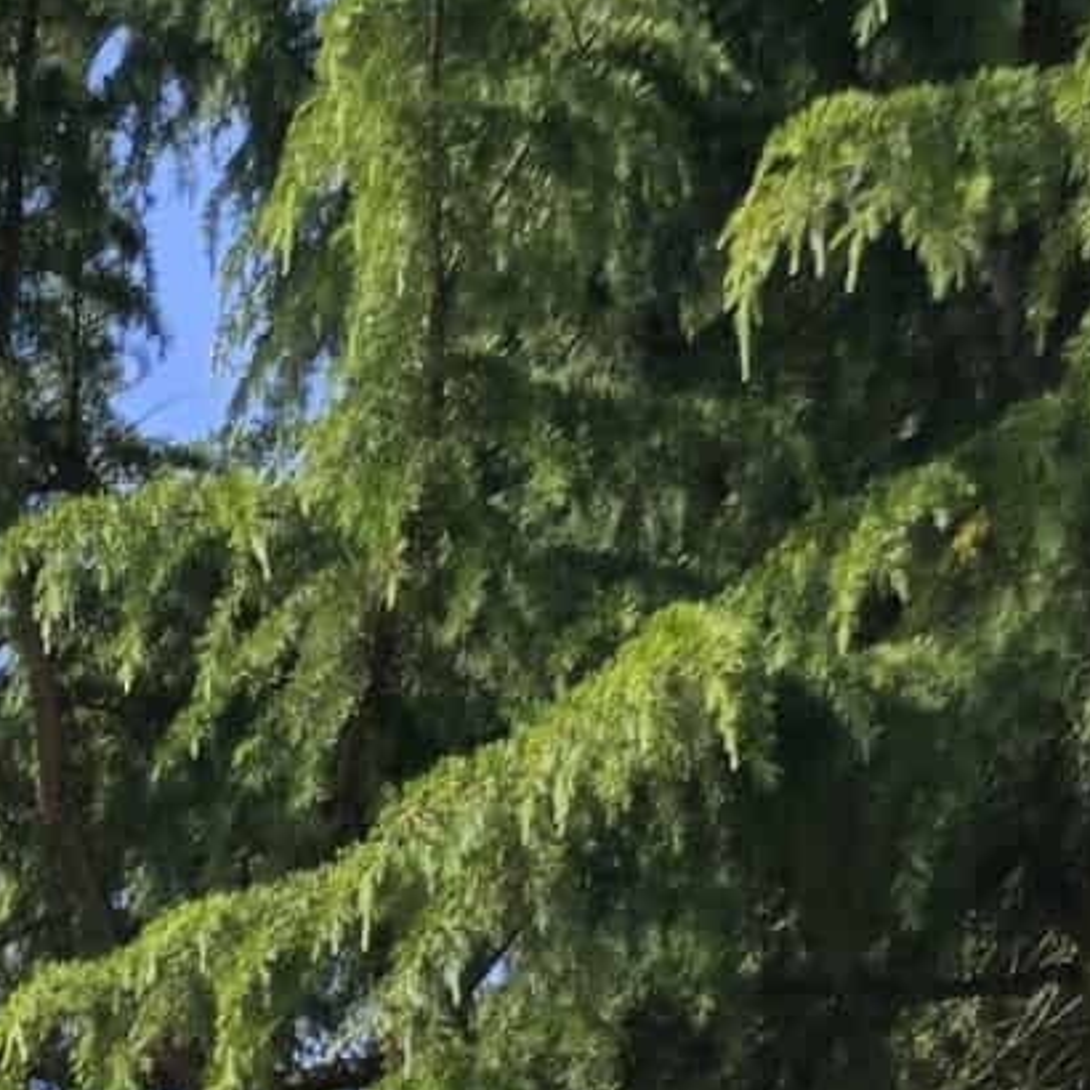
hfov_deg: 12.0
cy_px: 3376
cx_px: -1172
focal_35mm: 127
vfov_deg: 9.9
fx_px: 4524
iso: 12
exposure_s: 1/444
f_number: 1.7
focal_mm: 6.3
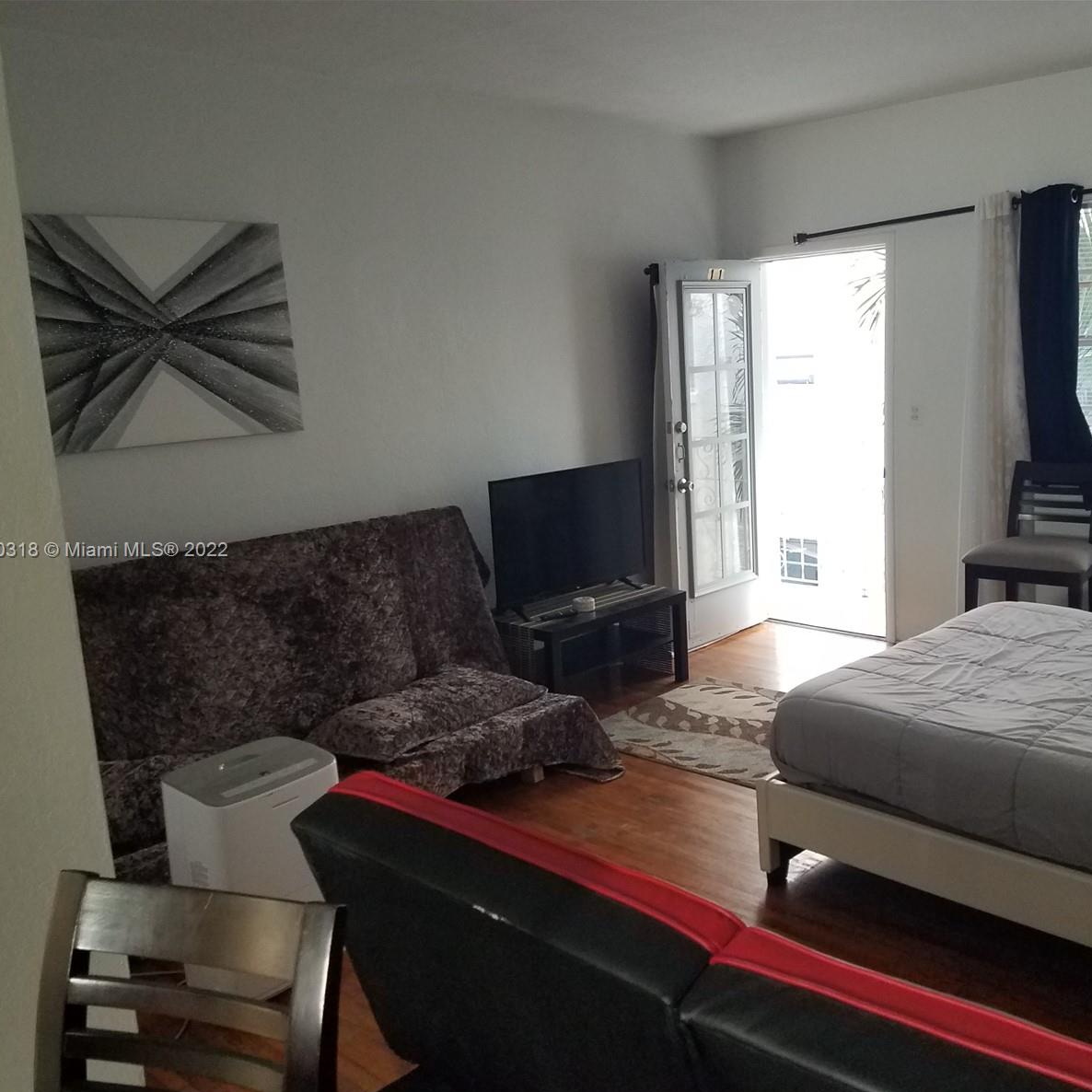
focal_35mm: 31
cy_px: 552
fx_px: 1106
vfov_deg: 52.5
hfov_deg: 52.1
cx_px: 670
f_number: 1.7
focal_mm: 4.2
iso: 160
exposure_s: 1/60
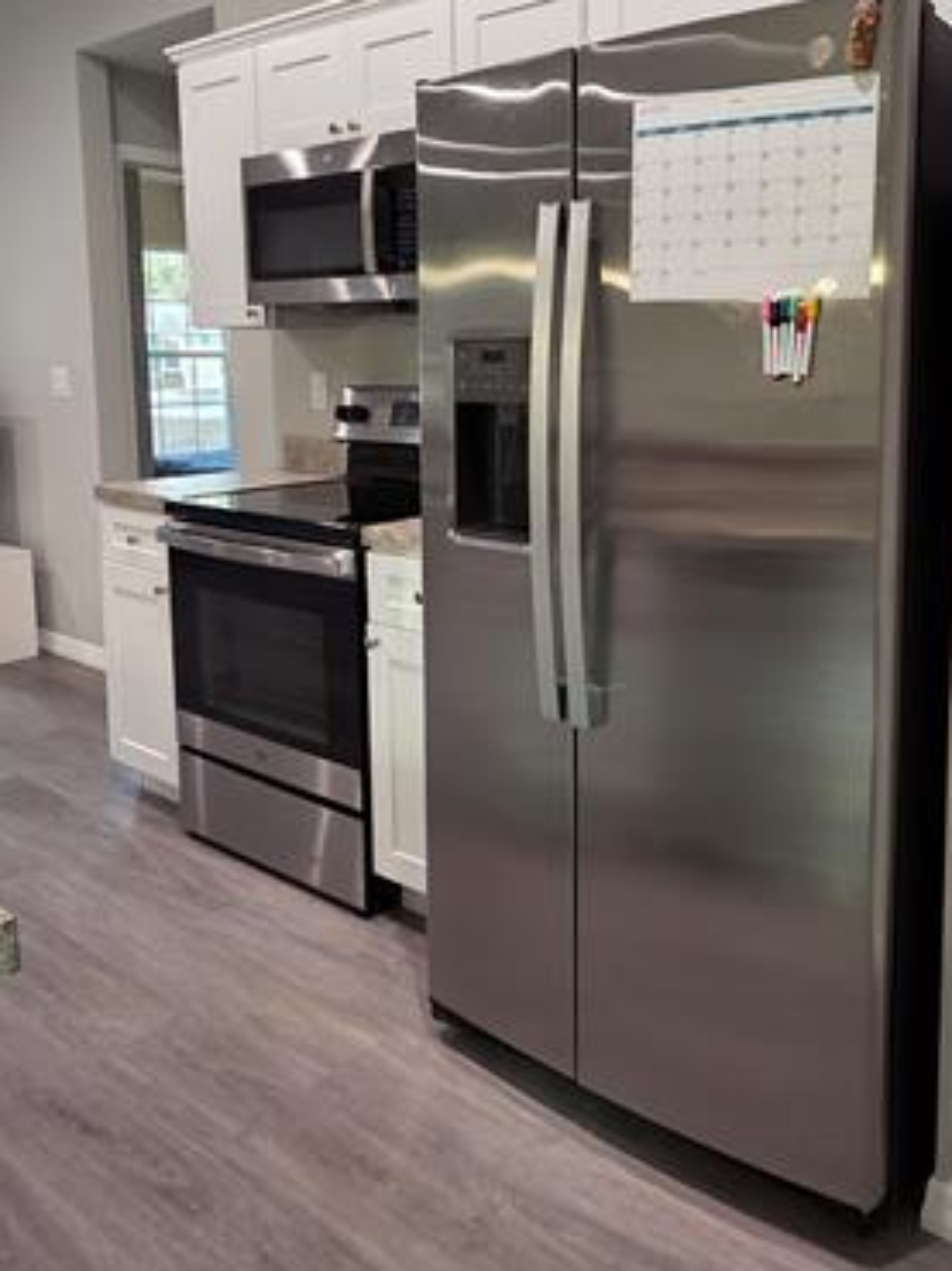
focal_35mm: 27
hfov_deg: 50.2
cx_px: 653
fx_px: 991
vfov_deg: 64.3
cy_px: 467
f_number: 1.9
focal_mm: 2.2
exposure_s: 1/60
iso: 160
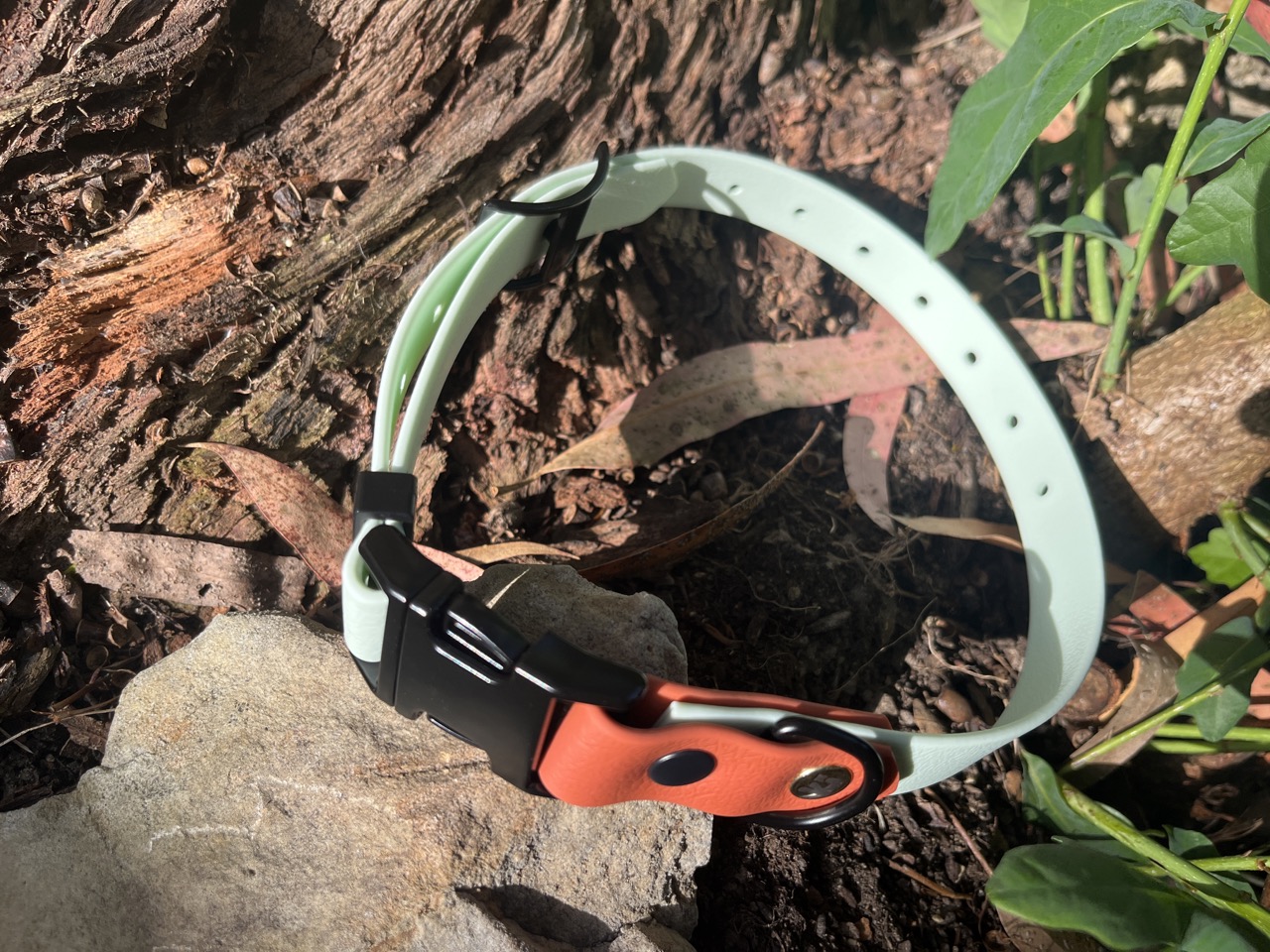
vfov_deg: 53.1
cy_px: 476
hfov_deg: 67.3
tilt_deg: -45.0
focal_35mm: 26
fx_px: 954
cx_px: 635
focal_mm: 5.1
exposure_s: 1/858
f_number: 1.6
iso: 50
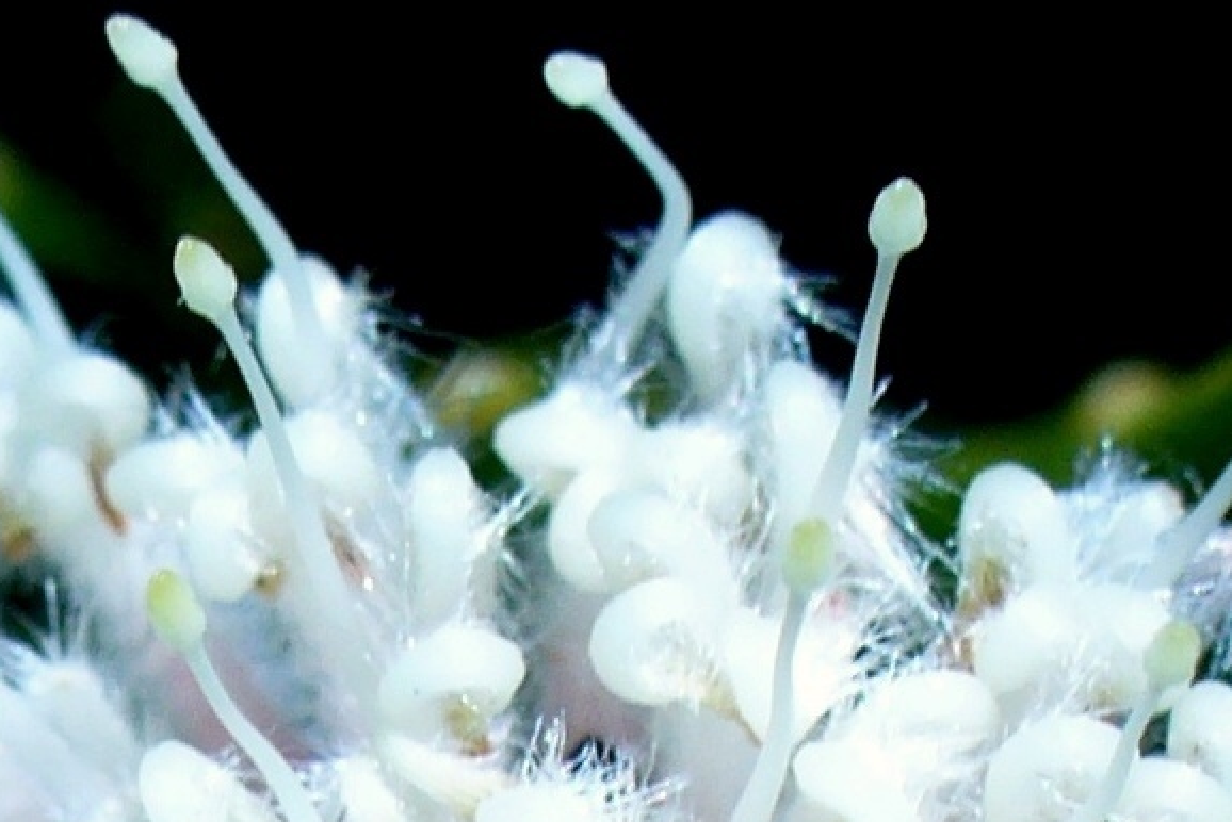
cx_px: 871
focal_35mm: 149
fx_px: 5101
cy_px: 1716
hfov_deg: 13.7
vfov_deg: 8.7
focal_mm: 6.1
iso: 80
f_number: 5.6
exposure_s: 1/400
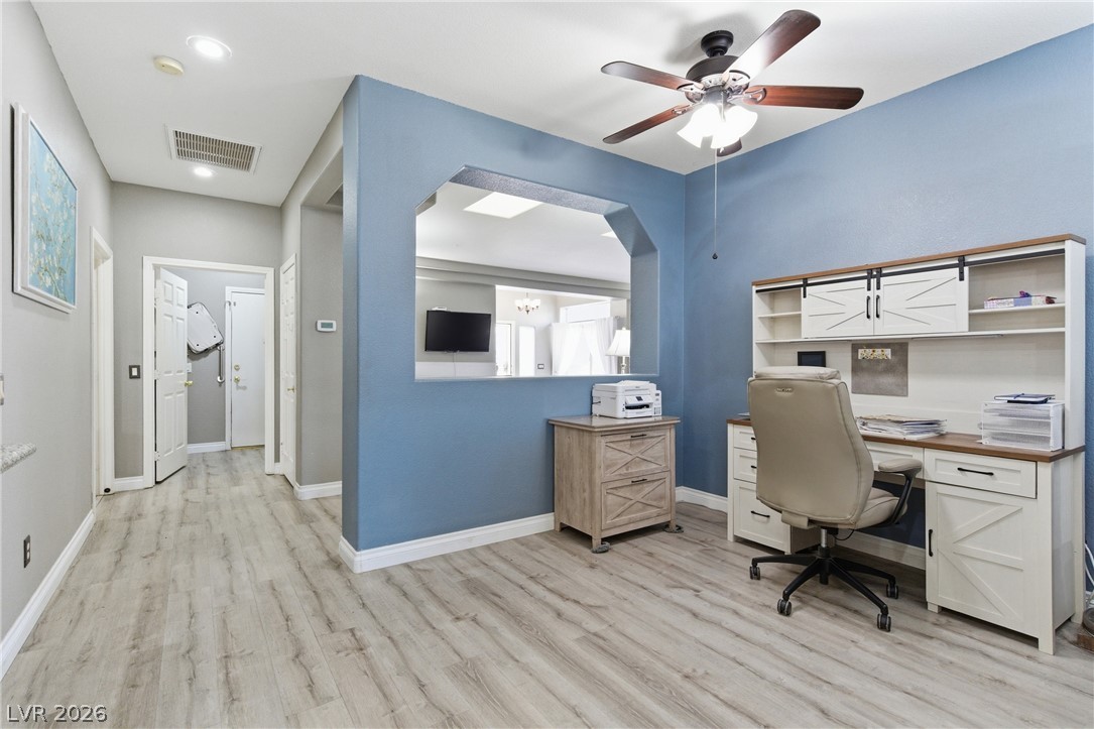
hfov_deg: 96.7
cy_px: 364
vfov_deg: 73.7
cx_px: 547
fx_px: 486
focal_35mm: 16
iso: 1250
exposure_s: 1/40
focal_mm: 16
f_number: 8
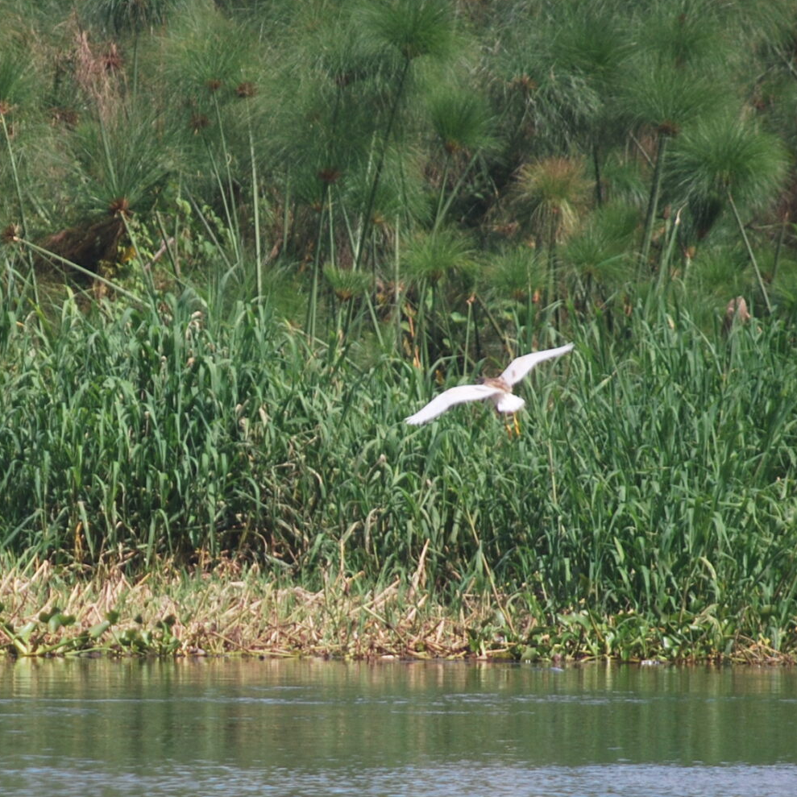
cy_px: 583
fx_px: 17218
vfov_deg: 2.7
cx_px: 143
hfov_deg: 2.7
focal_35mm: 661
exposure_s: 1/800
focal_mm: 200
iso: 200
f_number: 5.6
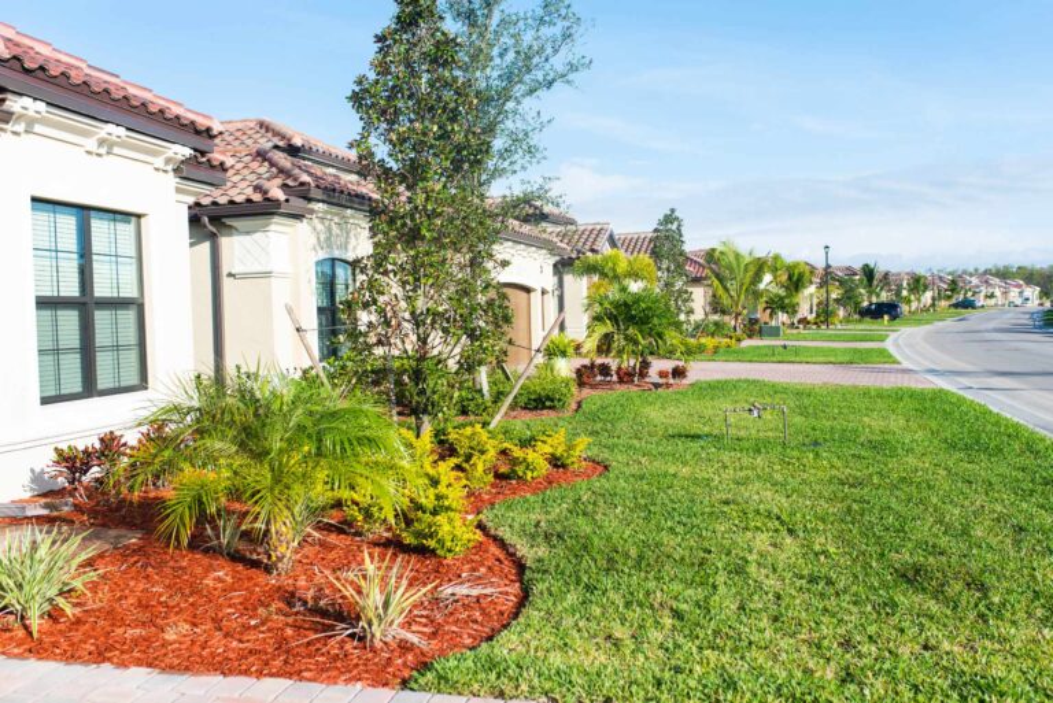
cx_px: 526
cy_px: 352
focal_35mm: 35
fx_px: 1024
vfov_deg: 37.9
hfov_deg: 54.4
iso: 100
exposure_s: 1/640
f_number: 4
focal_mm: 35
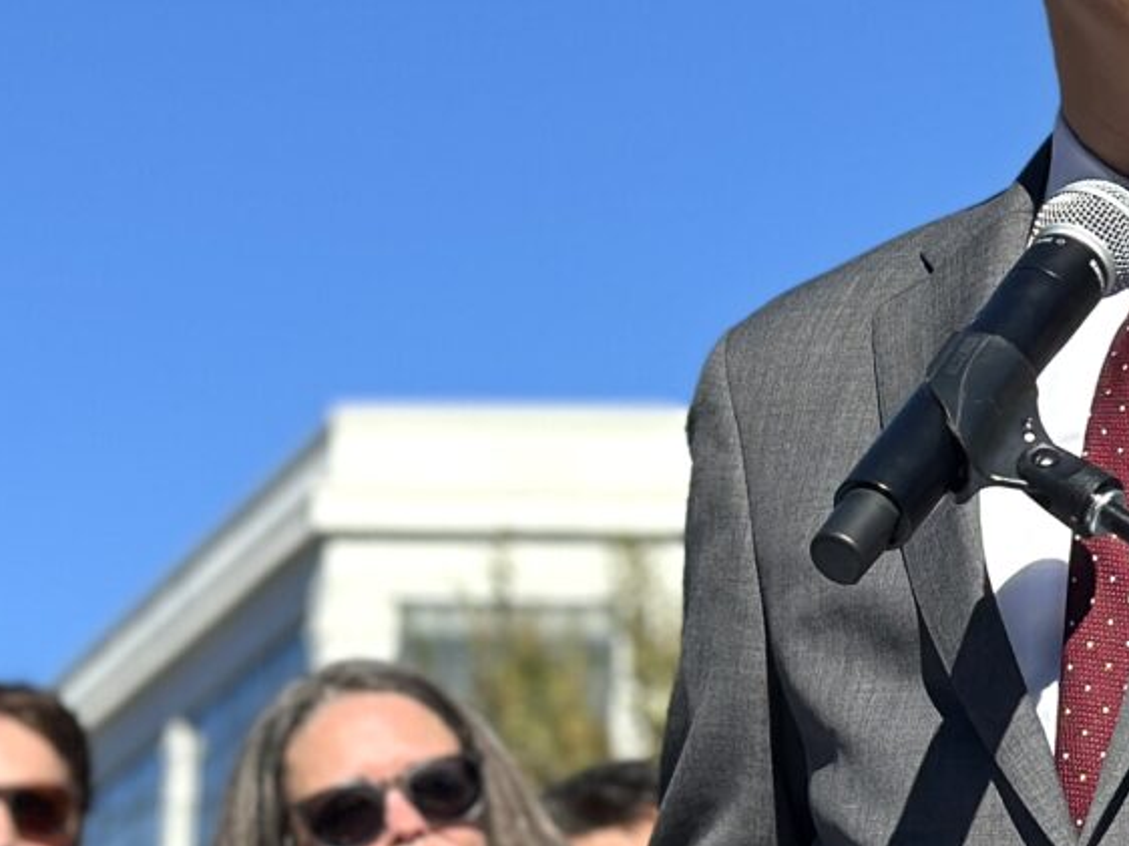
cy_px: 30
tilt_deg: +18.5
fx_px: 5705
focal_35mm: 175
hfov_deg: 11.2
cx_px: 1229
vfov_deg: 8.4
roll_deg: -1.2
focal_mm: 6.86
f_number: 1.78
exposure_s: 1/4785
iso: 100
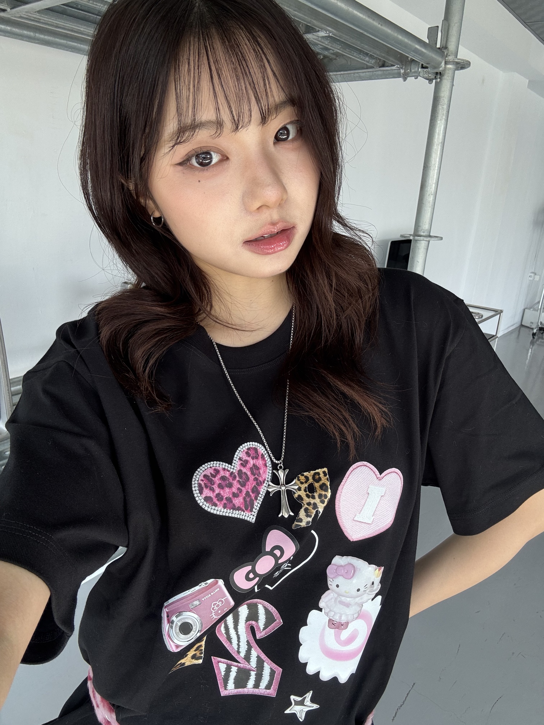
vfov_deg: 73.9
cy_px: 362
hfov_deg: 58.9
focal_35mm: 23
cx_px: 272
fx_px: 482
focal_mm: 2.69
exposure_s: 1/121
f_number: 1.9
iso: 25
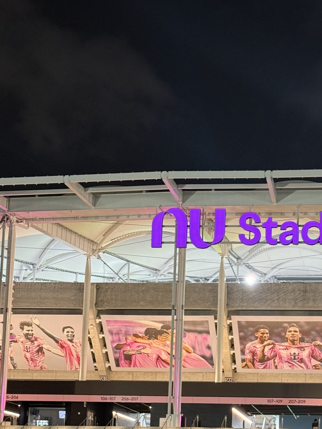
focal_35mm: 80
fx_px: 992
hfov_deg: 18.3
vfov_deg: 24.0
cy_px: 351
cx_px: 247
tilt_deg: +7.9
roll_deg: -2.3
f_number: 1.78
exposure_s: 1/40
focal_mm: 6.76
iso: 200
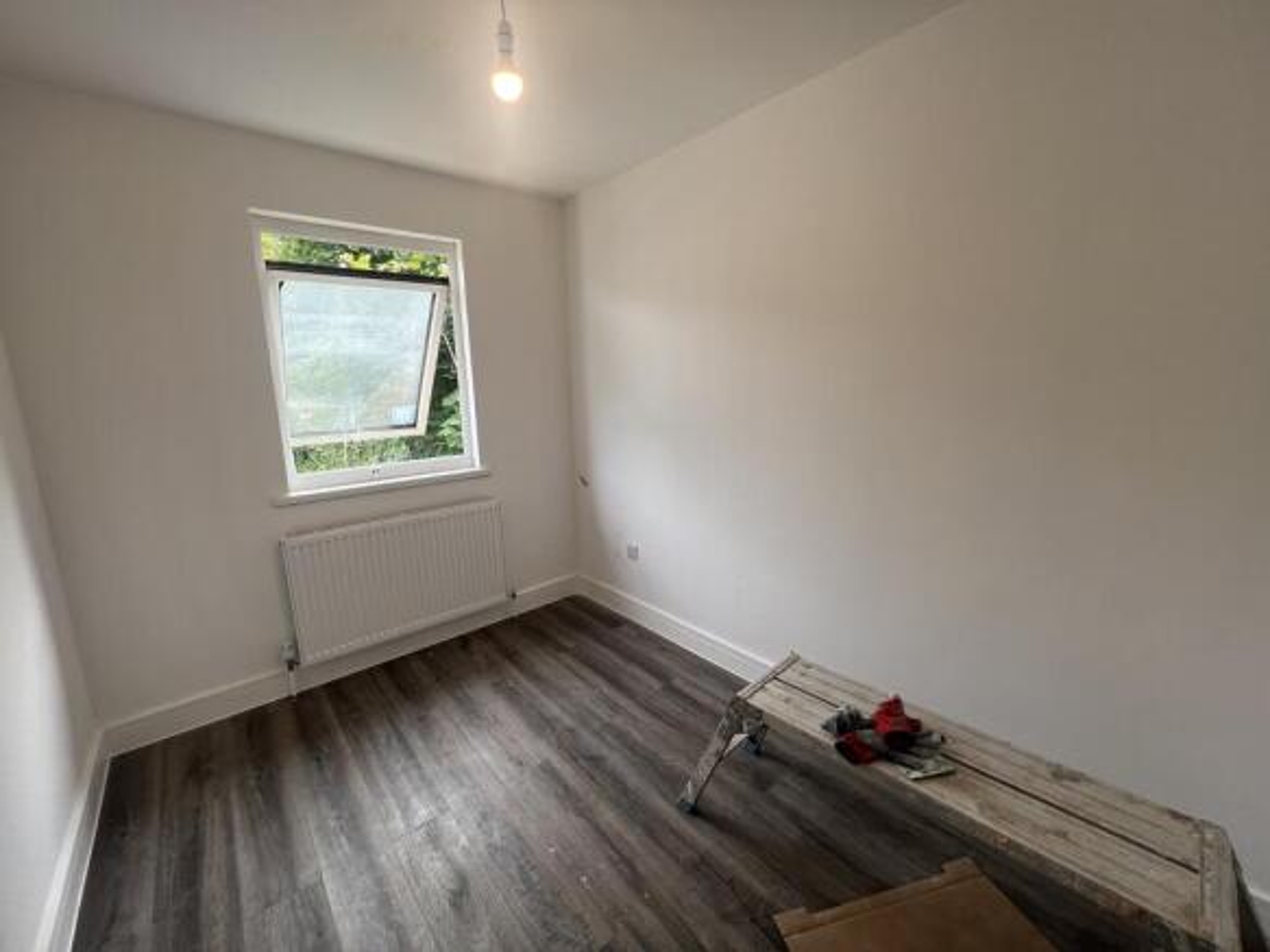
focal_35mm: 13
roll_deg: +1.6
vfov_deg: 89.9
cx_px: 635
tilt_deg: -10.0
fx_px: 477
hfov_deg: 106.2
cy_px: 476
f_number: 1.8
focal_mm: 1.57
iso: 40
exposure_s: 1/99
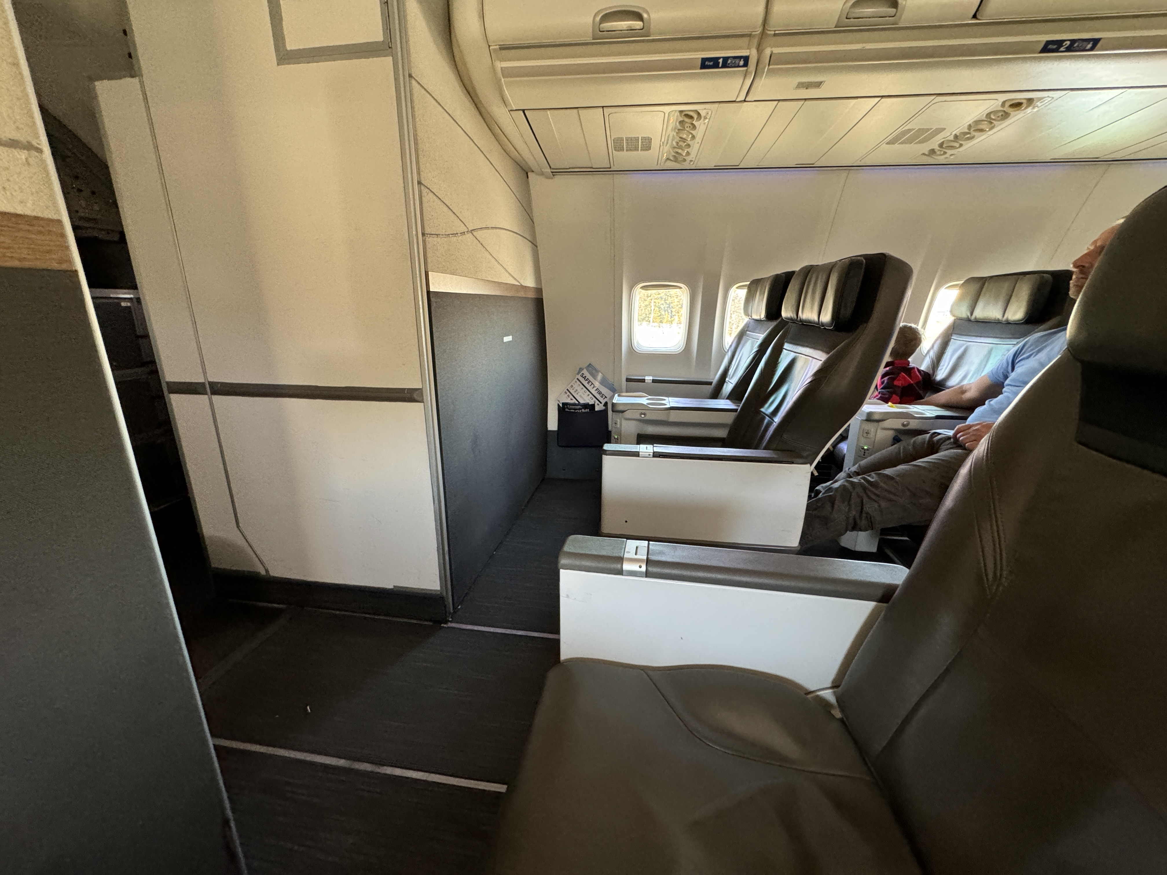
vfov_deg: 85.7
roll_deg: +1.3
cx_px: 584
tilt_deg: -15.7
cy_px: 438
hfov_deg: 102.1
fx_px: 472
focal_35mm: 14
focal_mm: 2.22
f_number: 2.2
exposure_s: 1/60
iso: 500
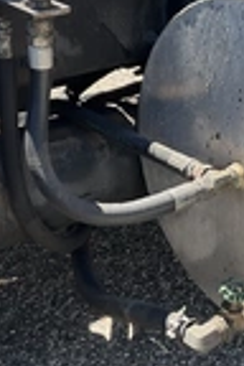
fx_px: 854
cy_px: 165
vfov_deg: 24.2
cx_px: 208
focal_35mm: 84
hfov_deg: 16.1
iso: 25
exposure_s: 1/348
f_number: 1.8
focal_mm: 3
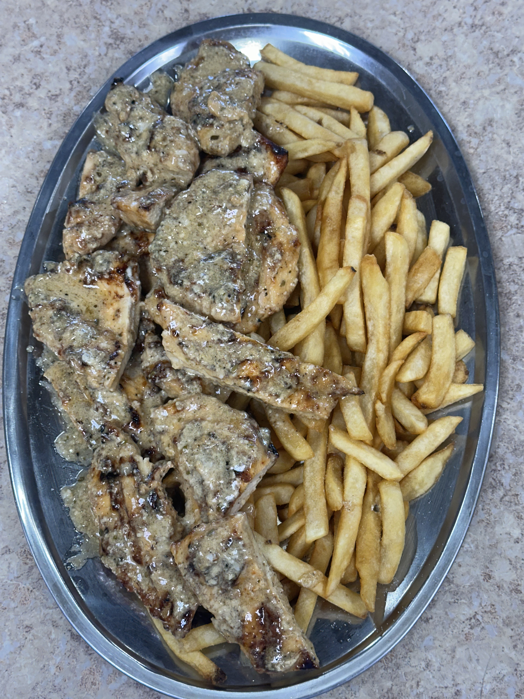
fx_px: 969
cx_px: 262
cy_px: 350
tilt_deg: -71.0
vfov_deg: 39.7
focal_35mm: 48
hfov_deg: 30.3
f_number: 1.78
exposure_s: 1/60
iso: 64
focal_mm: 6.86
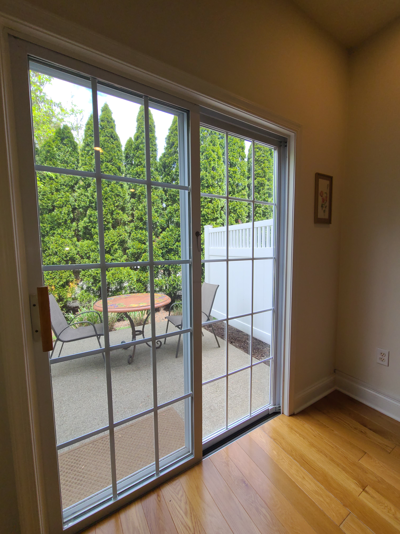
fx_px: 200
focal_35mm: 13
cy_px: 267
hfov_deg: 89.9
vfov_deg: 106.2
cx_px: 200
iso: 50
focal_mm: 2.2
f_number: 2.2
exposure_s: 1/209
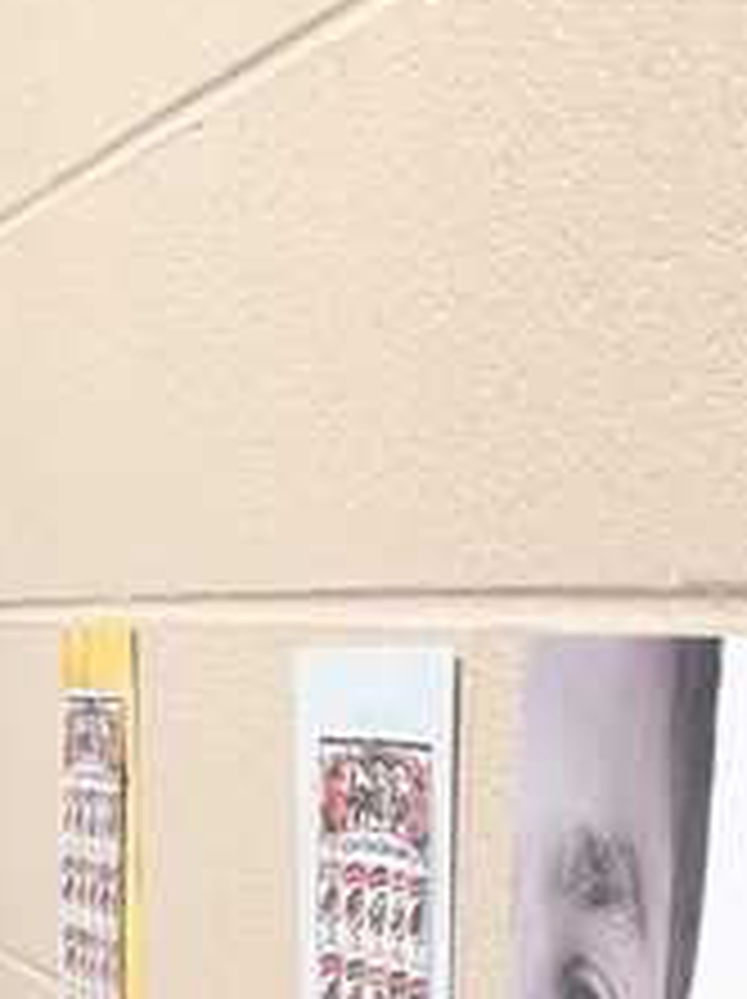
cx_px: -374
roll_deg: +3.9
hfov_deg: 11.8
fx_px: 3459
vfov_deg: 13.3
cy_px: 2200
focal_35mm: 120
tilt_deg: -25.5
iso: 80
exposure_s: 1/60
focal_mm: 5.96
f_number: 1.6
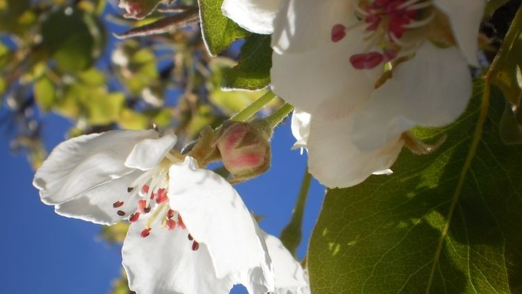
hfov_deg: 42.1
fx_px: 678
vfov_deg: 24.4
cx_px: 256
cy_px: 139
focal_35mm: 49
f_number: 4.9
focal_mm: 7.4
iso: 100
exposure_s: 1/1000
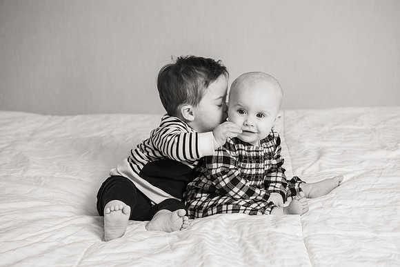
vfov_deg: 19.5
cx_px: 200
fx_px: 778
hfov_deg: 28.8
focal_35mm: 70
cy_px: 134
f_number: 5.6
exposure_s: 1/200
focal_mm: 70
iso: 400
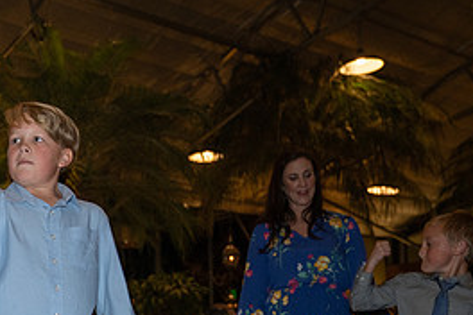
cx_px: 2
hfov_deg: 27.9
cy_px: 316
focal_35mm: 68
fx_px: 893
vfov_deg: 19.4
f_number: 2.8
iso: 2000
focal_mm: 31
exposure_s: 1/125
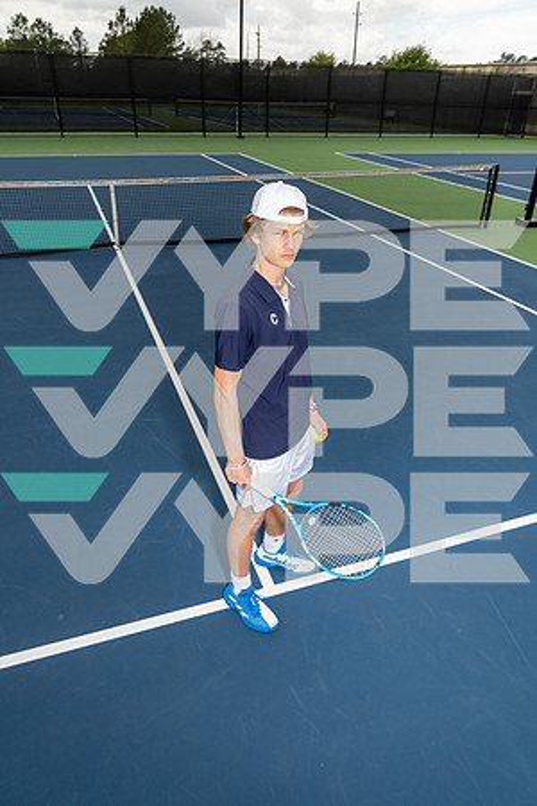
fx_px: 537
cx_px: 268
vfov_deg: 73.7
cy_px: 403
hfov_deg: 53.1
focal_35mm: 24
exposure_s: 1/250
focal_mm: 24
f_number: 5.6
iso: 100
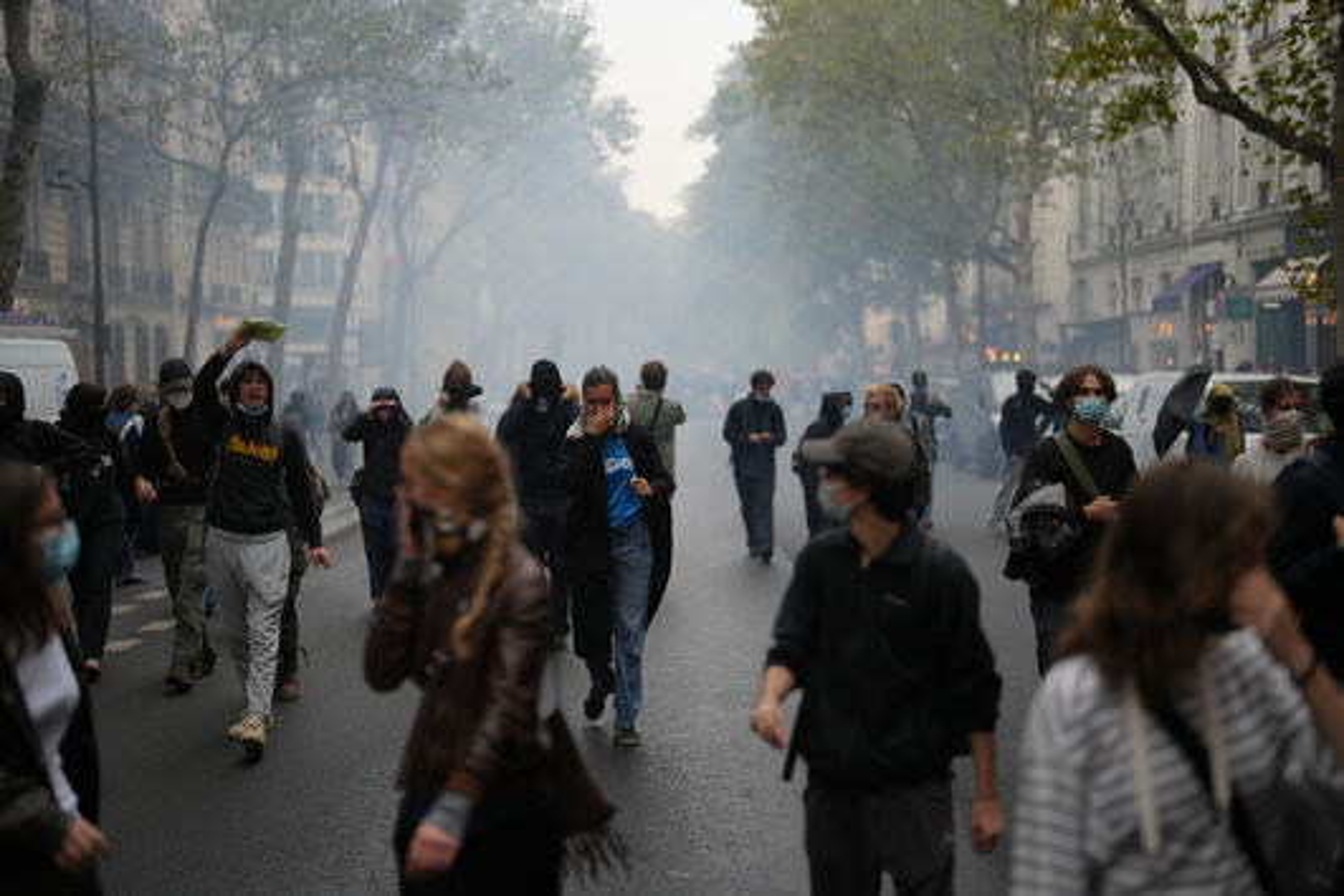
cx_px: 672
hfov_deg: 39.6
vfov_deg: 27.0
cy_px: 448
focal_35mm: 50
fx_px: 1867
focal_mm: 50
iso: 640
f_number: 1.2
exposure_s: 1/4000
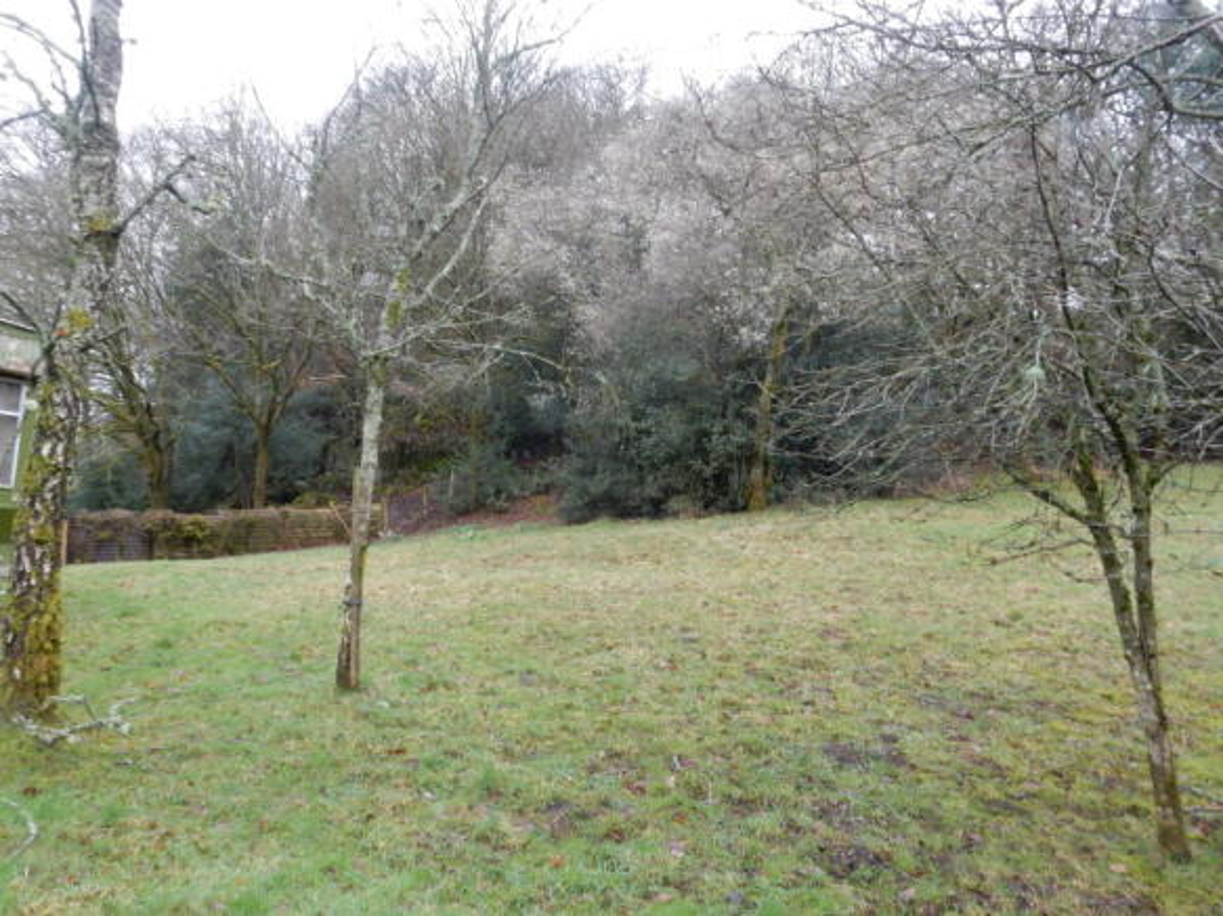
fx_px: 883
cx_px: 612
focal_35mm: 25
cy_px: 458
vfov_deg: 54.9
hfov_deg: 69.4
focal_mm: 4.5
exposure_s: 1/30
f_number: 7.6
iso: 280
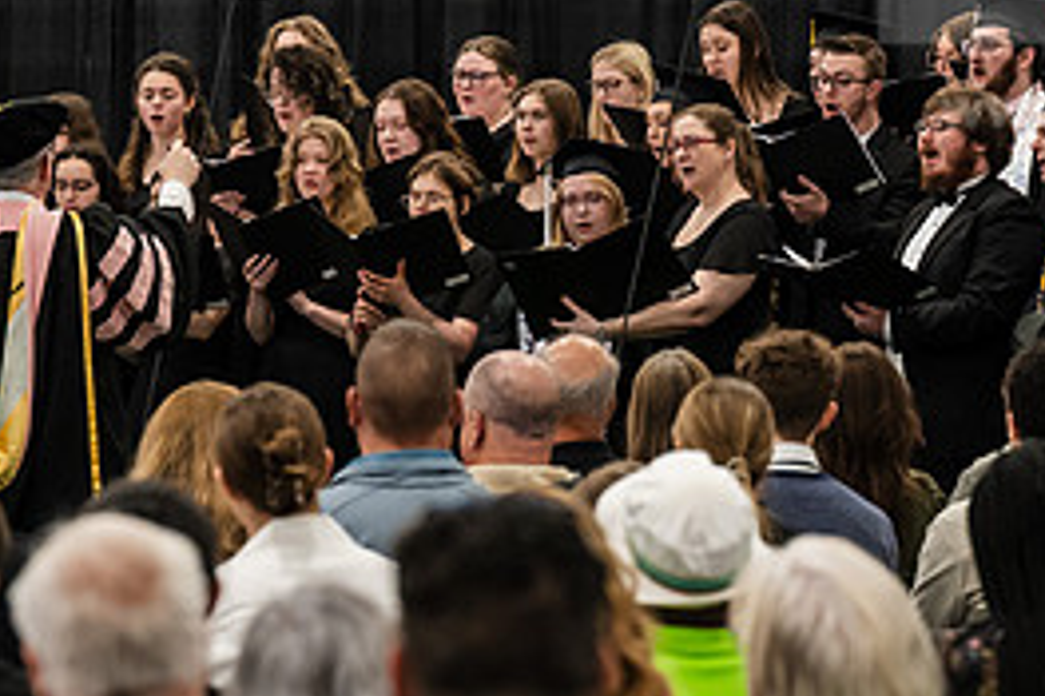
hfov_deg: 7.5
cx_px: 759
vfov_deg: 5.0
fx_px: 8006
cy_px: 193
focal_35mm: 276
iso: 4000
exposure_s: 1/200
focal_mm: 125
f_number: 5
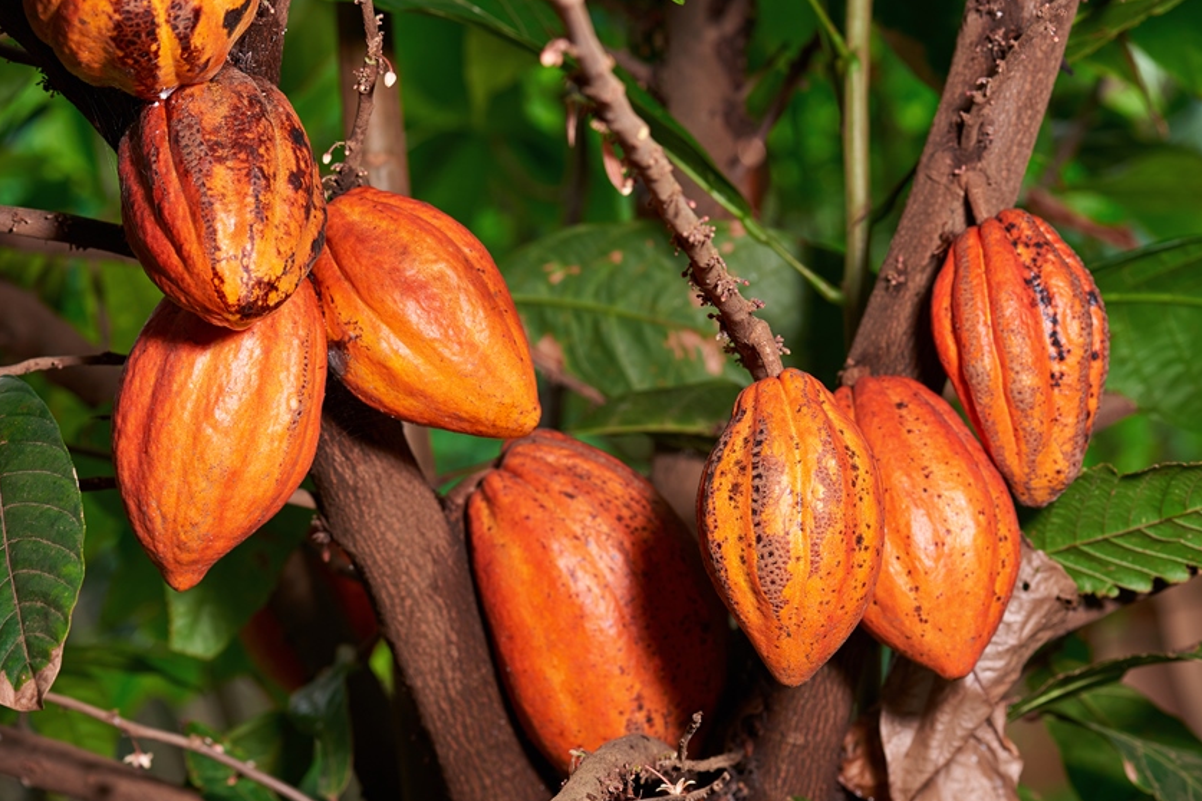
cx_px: 598
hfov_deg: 19.3
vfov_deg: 12.9
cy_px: 400
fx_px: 3539
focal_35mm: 106
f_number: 8
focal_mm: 105
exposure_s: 1/60
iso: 200
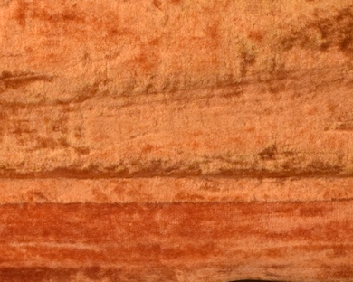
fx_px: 1922
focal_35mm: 184
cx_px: 74
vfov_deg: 8.3
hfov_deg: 10.5
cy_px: 297
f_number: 4.5
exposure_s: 1/60
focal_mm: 34
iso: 3600
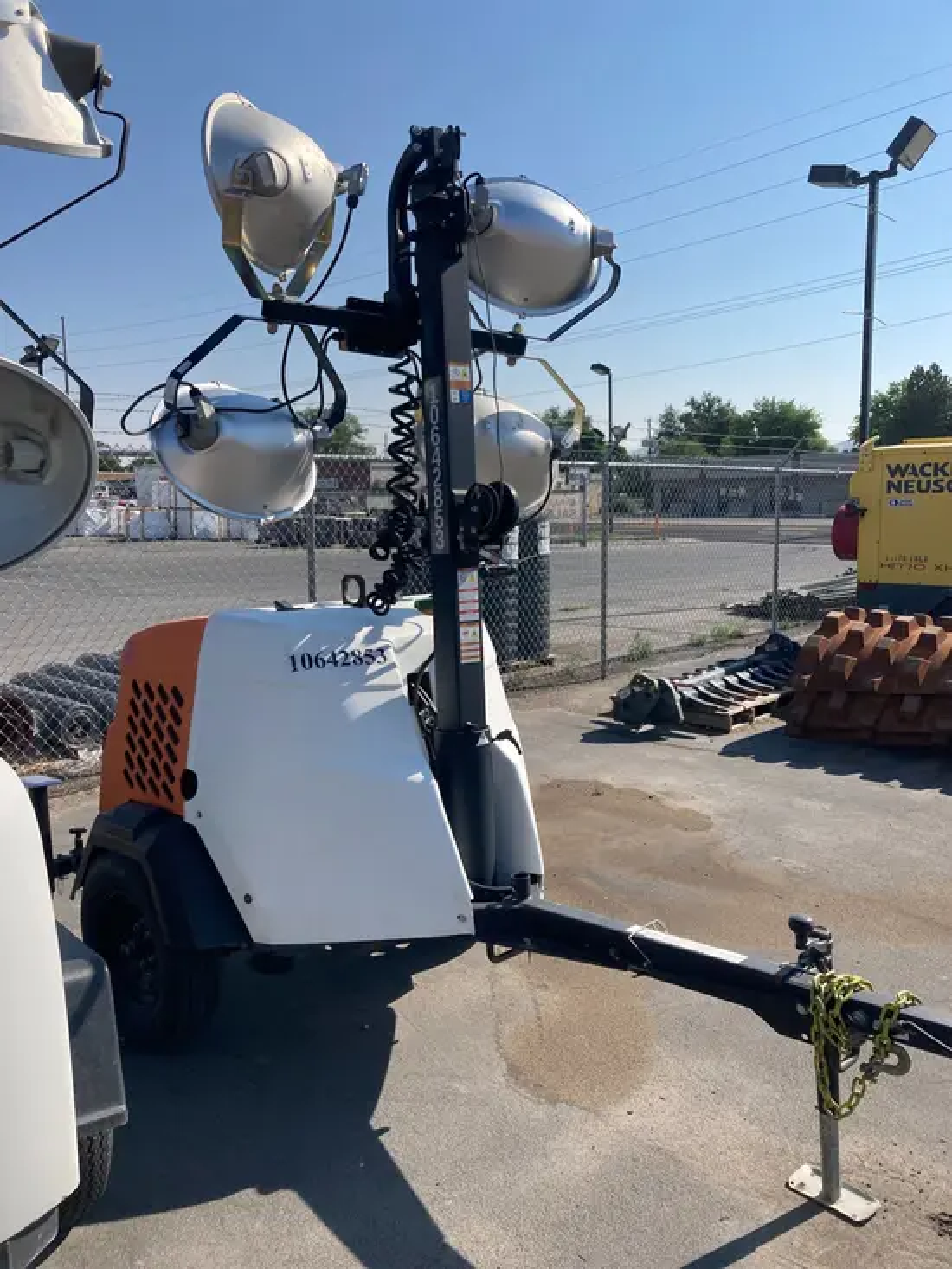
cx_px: 476
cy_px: 634
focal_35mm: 28
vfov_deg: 63.4
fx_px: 1026
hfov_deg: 49.8
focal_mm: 3.99
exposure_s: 1/2288
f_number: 1.8
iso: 20
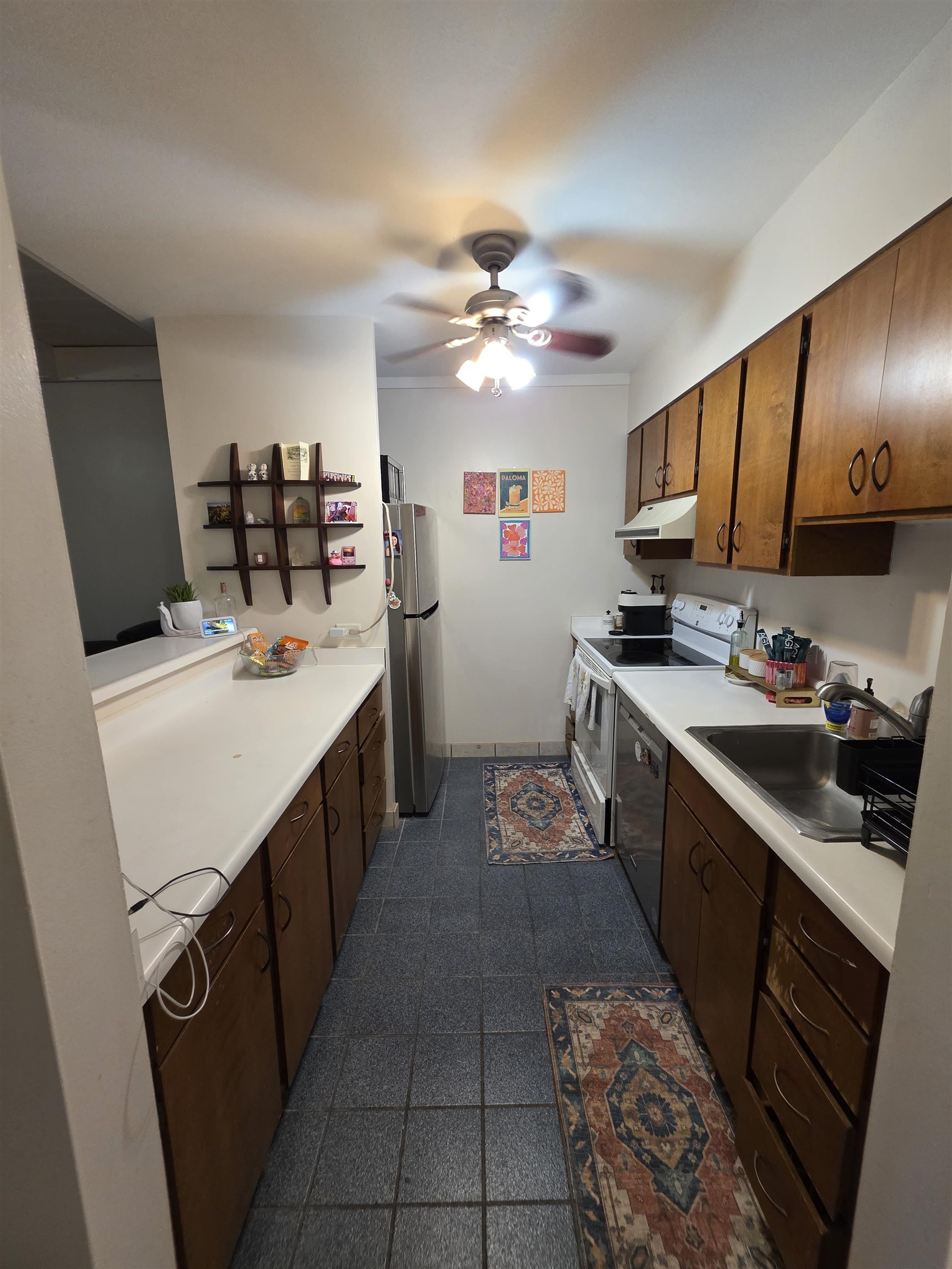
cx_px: 476
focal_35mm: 13
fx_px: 477
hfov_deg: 89.9
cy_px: 634
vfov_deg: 106.2
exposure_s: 1/60
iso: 250
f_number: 1.9
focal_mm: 2.2
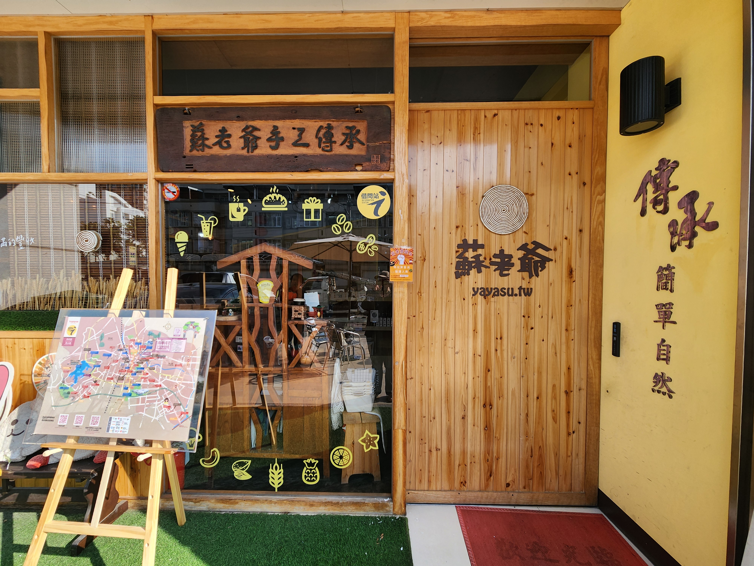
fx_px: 283
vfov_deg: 89.9
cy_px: 283
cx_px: 377
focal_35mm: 13
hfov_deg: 106.2
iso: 50
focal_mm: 2.2
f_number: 2.2
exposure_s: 1/603
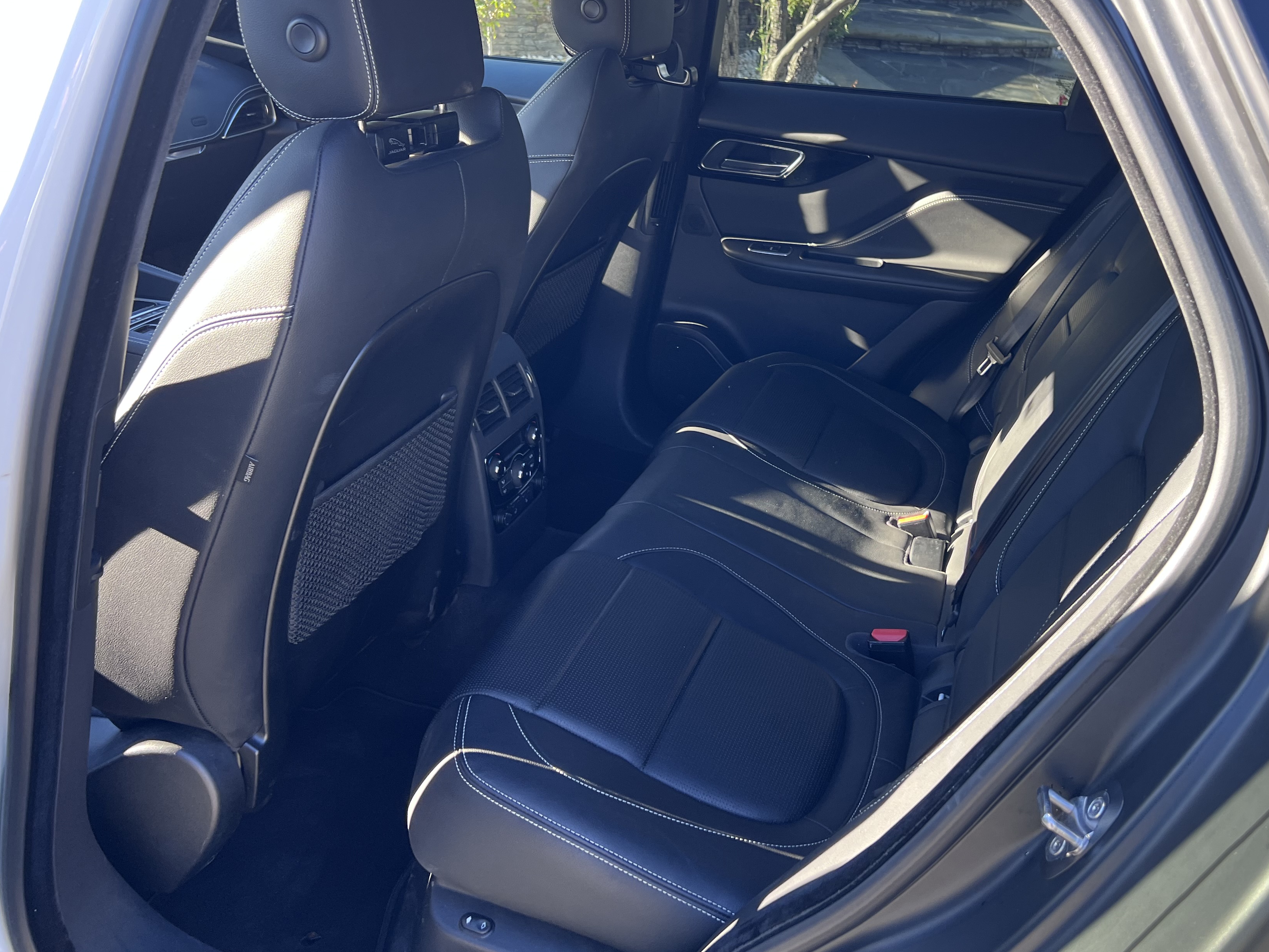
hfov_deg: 56.3
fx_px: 1173
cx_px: 767
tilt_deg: -22.6
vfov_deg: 44.0
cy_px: 388
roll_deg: -4.2
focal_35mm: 32
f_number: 1.5
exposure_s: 1/121
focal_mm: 5.7
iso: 64
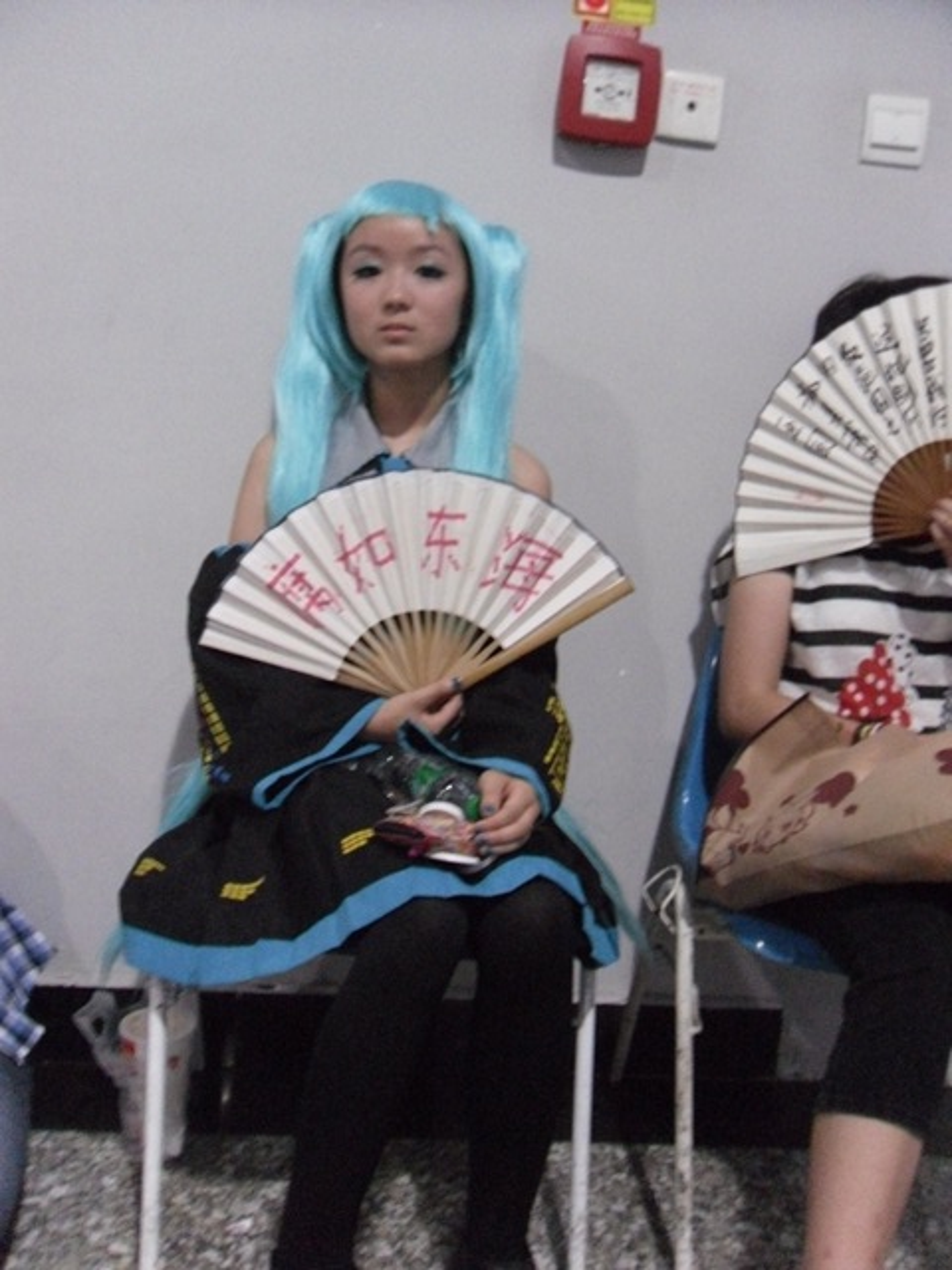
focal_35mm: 45
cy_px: 635
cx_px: 476
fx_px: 1650
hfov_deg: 32.2
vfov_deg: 42.1
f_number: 3.5
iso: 800
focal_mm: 6.3
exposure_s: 1/10
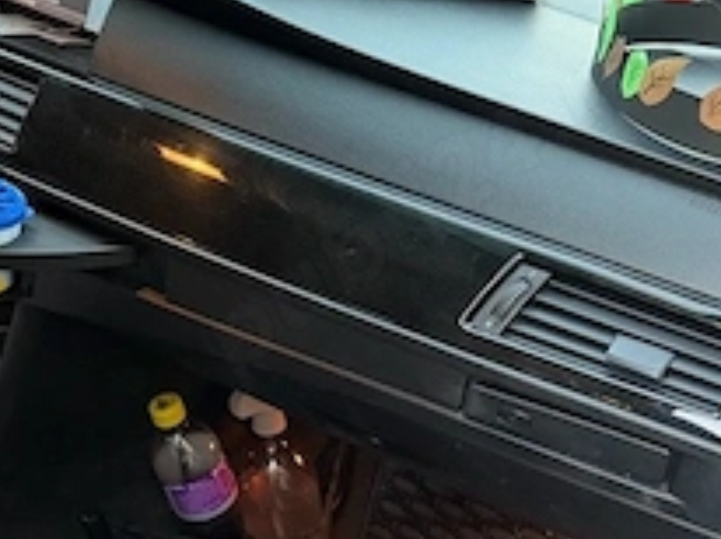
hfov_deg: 26.5
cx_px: 28
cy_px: 217
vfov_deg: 20.9
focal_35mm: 70
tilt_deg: -27.1
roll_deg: -1.4
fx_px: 1456
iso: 640
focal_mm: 6.76
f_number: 1.78
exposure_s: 1/60
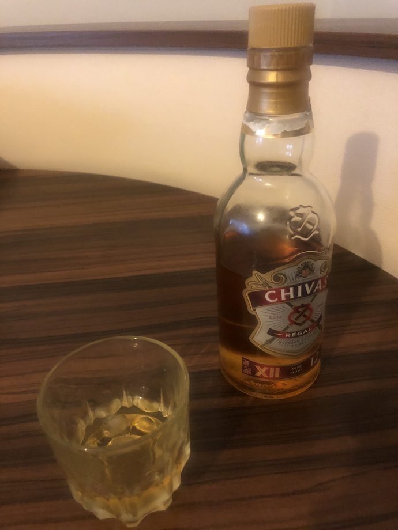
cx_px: 199
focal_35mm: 28
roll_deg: +2.1
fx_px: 429
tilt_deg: -32.5
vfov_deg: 63.4
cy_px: 265
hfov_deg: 49.7
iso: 100
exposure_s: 1/4
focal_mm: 4
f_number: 1.8
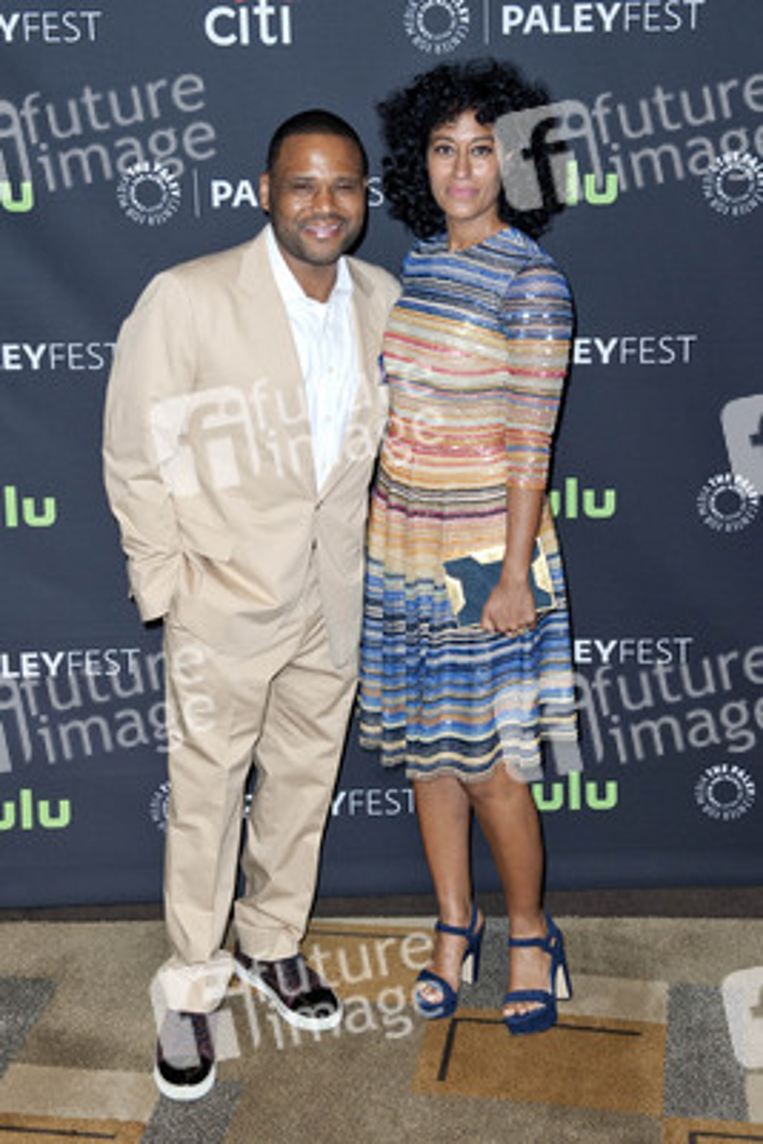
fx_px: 1525
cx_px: 382
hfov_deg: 28.1
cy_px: 572
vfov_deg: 41.1
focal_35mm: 48
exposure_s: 1/320
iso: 640
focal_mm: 48
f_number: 5.6
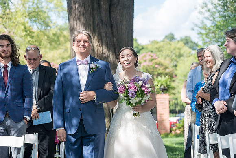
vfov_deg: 13.0
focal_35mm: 105
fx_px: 688
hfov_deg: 19.5
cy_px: 79
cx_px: 118
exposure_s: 1/200
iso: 100
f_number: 5
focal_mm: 105
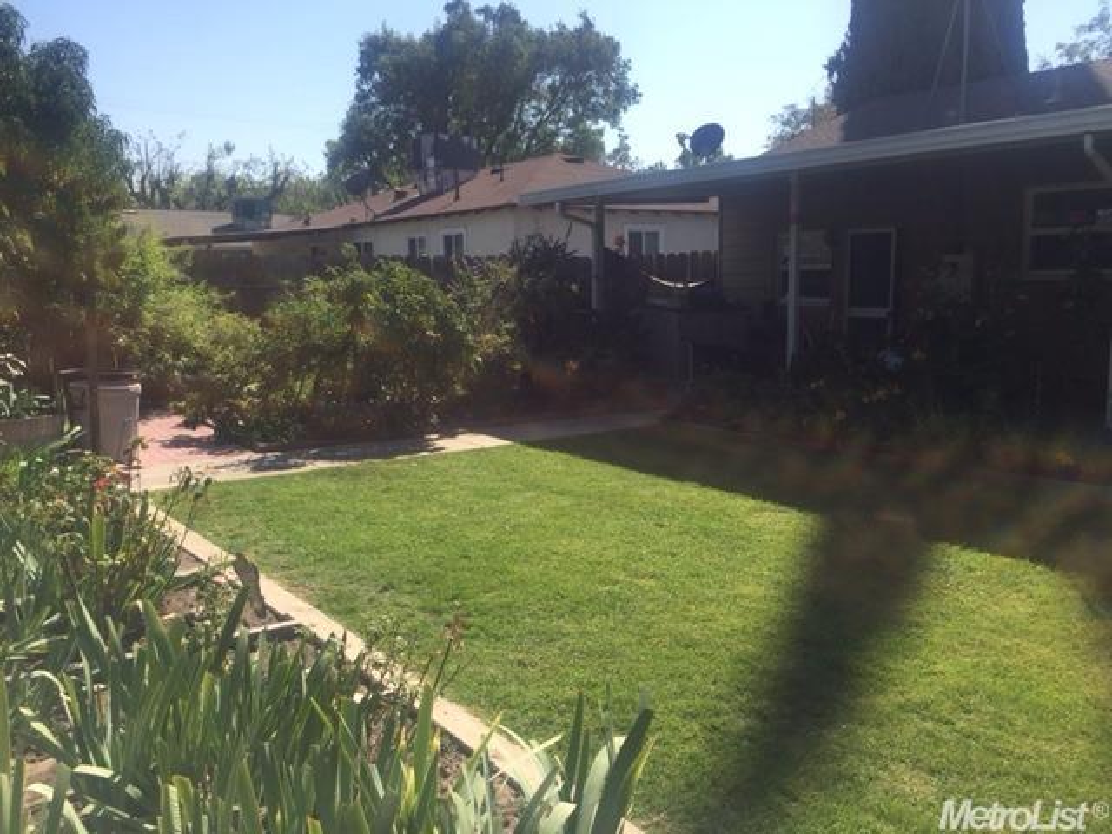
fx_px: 932
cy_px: 417
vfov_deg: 48.2
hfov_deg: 61.7
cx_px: 556
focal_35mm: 29
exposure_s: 1/1799
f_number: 2.2
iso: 32
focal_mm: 4.15
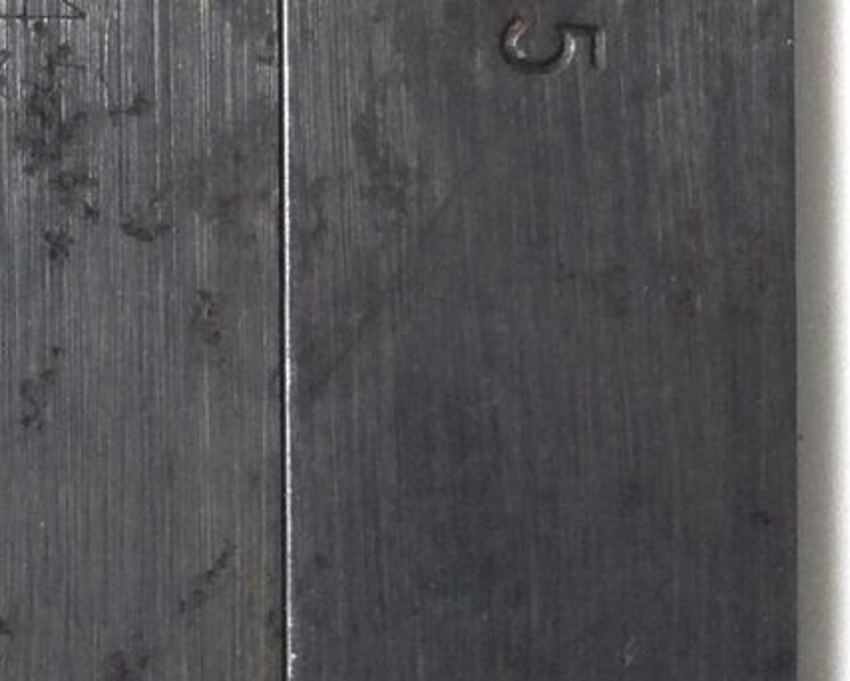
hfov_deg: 12.9
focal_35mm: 136
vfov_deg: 11.0
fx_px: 3423
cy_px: -271
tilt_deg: -88.6
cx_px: -673
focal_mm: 3.3
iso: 25
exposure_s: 1/103
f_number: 2.4
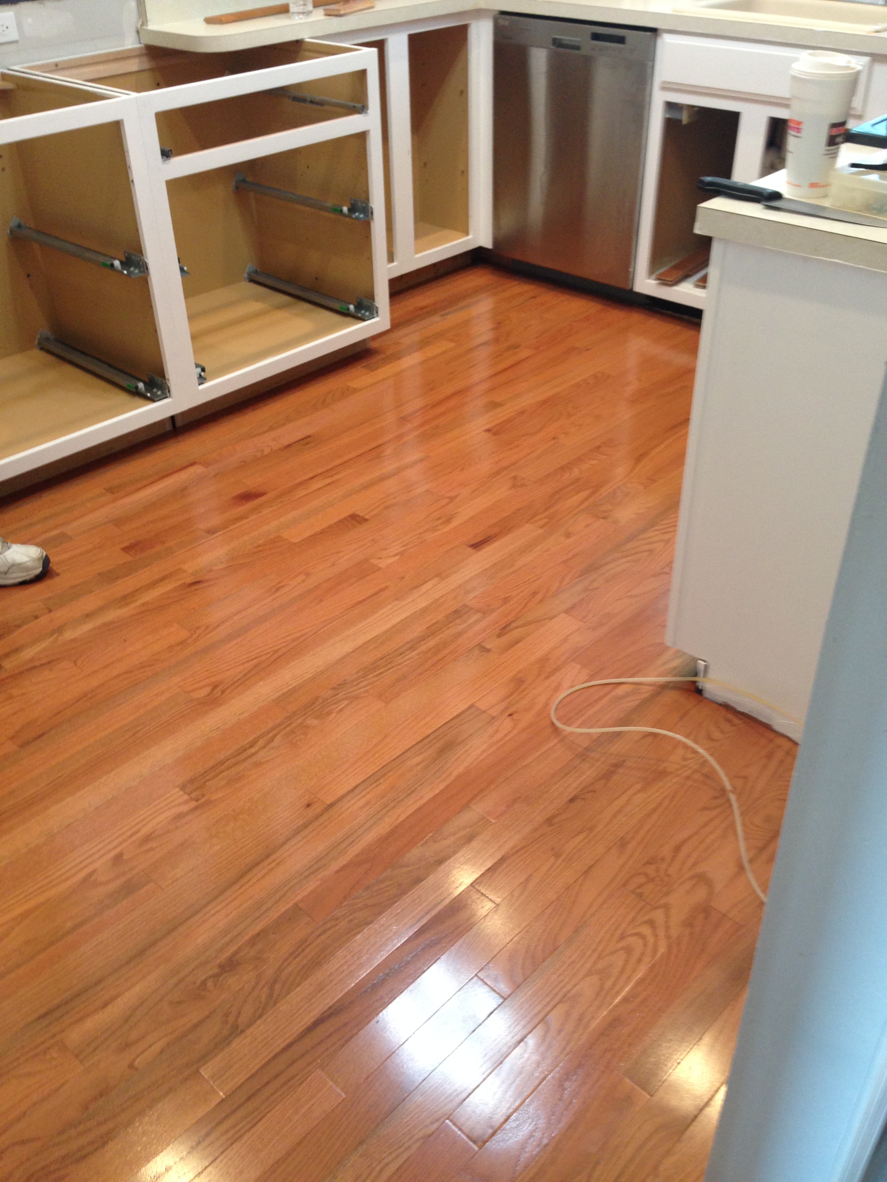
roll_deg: -0.5
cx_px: 444
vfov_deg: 55.4
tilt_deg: -31.9
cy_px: 591
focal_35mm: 33
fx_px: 1127
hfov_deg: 42.9
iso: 125
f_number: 2.4
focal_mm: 4.12
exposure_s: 1/20
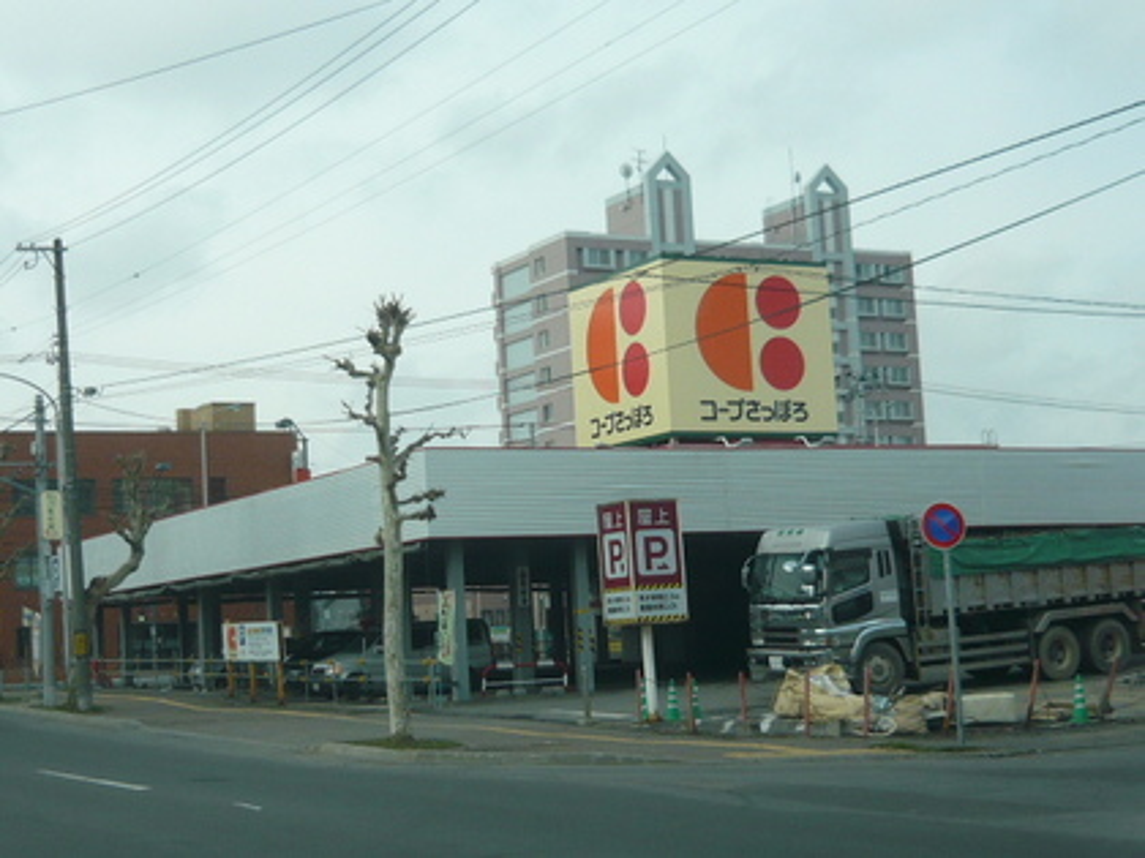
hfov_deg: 33.2
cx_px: 572
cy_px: 429
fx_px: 1918
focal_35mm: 58
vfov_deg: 25.2
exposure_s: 1/1000
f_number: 2.9
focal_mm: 6
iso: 100
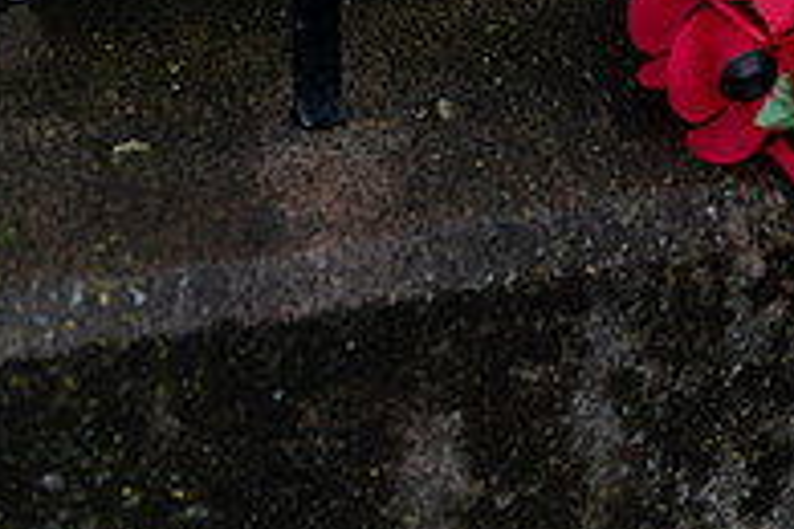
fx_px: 2955
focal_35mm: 134
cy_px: -153
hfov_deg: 14.9
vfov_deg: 10.0
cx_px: 867
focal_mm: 45
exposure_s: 1/800
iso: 200
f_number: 2.8
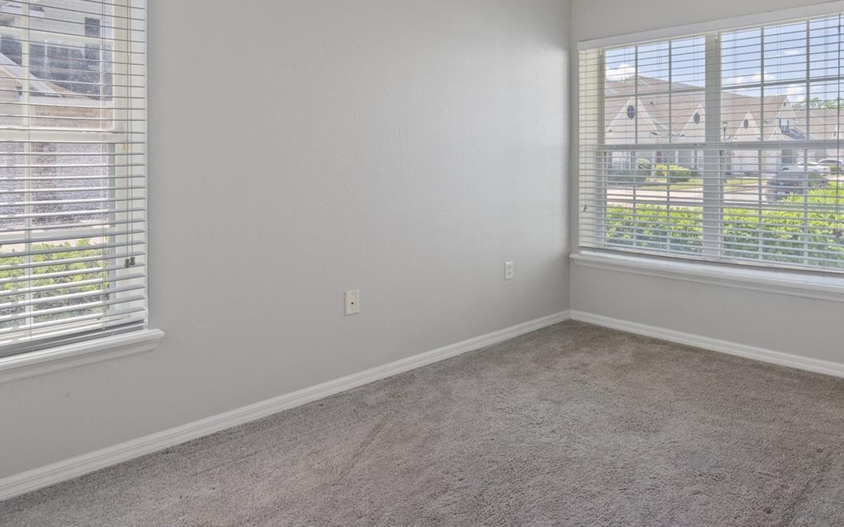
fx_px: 575
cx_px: 574
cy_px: 171
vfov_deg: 48.4
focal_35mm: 25
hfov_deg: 70.1
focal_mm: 17
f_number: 9
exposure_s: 1/8
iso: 320
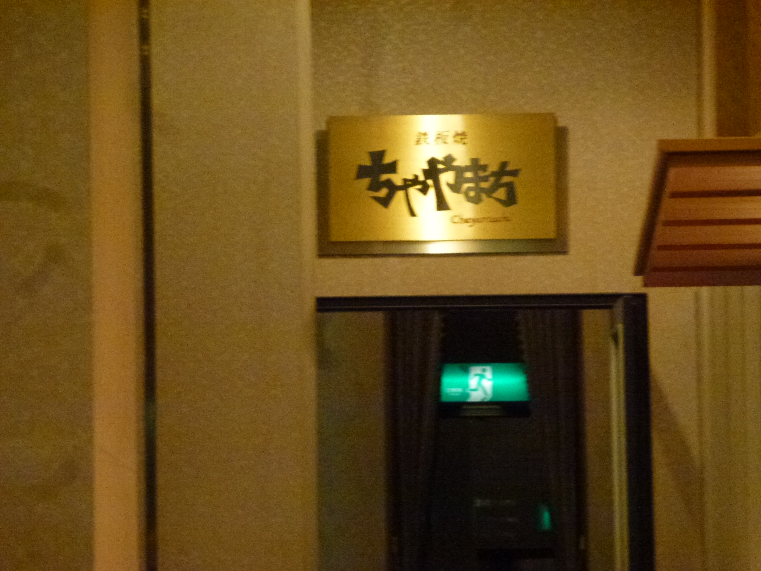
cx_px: 380
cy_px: 286
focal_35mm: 266
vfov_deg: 5.6
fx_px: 5848
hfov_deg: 7.4
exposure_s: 1/15
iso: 1250
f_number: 5.6
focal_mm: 47.7
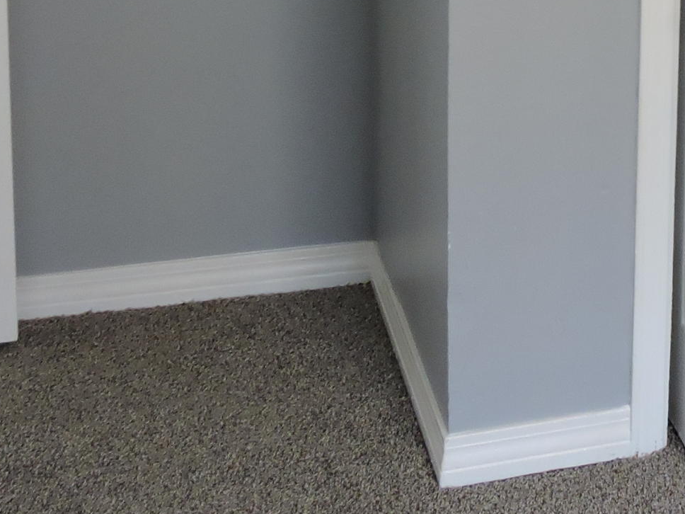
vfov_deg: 14.7
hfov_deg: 19.9
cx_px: 813
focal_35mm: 93
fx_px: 1840
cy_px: -273
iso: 280
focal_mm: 5.4
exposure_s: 1/30
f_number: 3.5
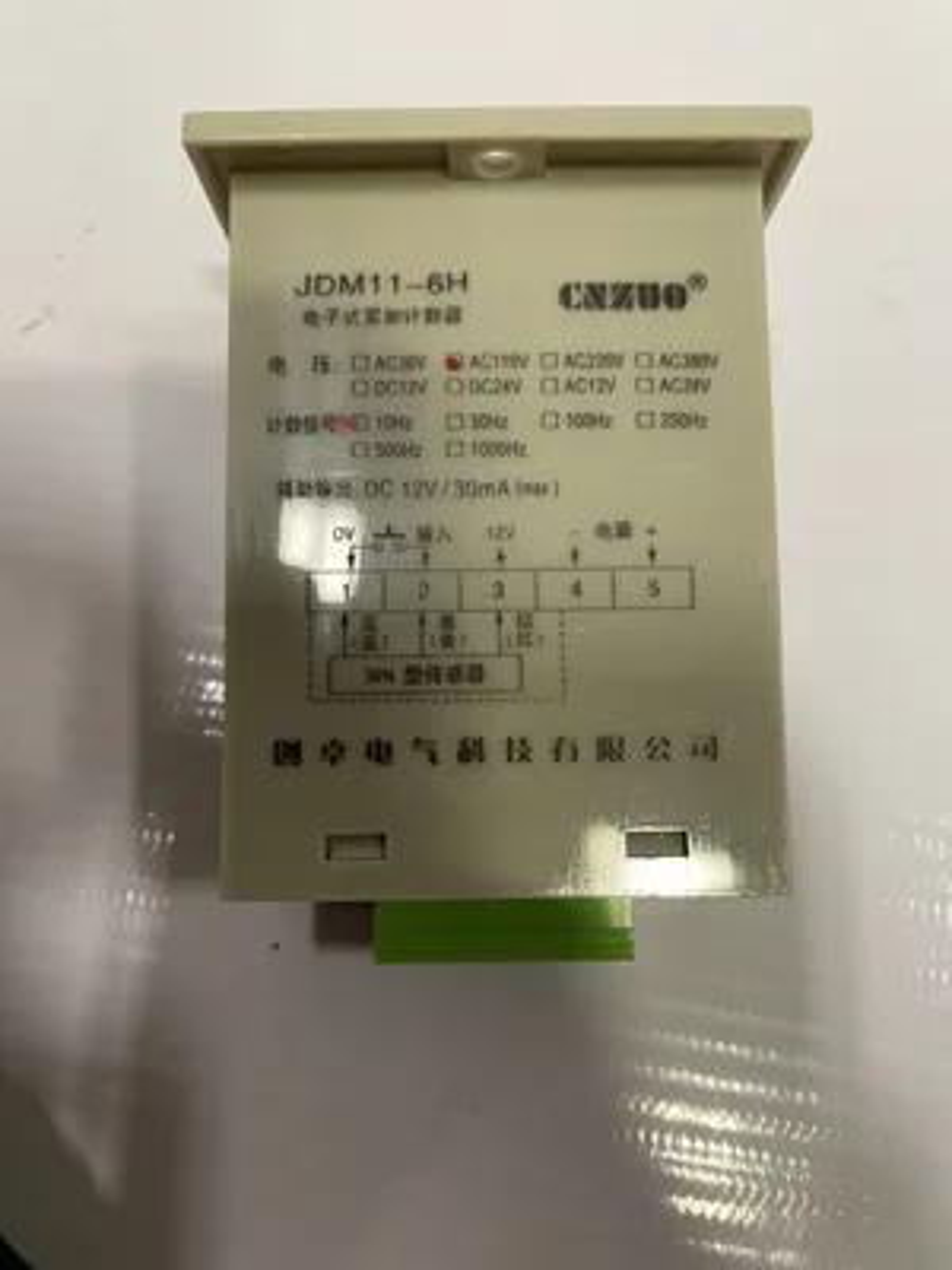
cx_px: 476
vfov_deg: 67.3
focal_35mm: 26
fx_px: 953
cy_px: 635
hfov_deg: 53.1
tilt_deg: -76.4
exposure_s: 1/60
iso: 100
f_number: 1.6
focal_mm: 4.2
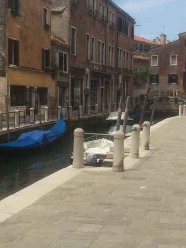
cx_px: 102
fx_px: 444
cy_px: 119
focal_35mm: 62
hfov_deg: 23.6
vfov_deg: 31.2
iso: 32
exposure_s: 1/2326
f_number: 2.2
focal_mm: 4.15
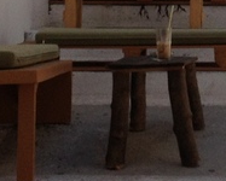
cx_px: 266
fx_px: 1466
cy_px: -119
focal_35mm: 219
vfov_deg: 6.9
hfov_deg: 8.7
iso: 50
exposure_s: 1/3067
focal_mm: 4.28
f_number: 2.4
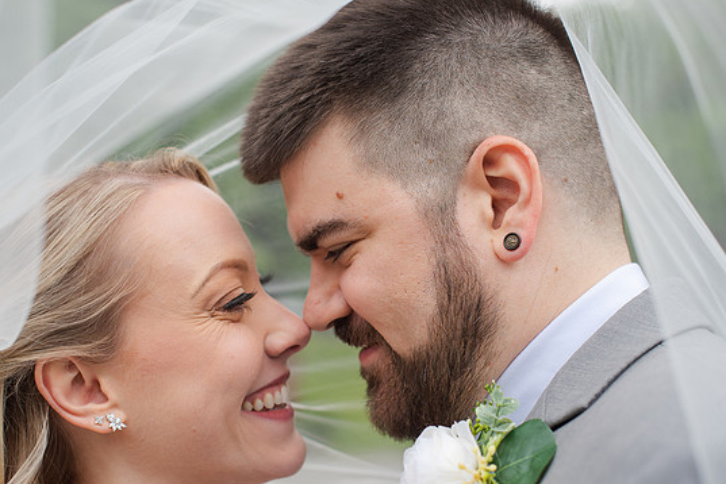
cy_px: 243
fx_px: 1089
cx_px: 358
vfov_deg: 25.1
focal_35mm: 54
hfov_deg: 36.9
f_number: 3.5
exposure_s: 1/400
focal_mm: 50
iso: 100
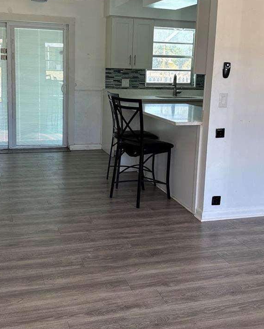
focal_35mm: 43
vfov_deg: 42.8
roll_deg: -3.5
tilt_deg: -10.6
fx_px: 420
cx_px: 130
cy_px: 138
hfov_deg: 34.9
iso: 50
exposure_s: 1/121
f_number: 1.6
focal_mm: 5.96
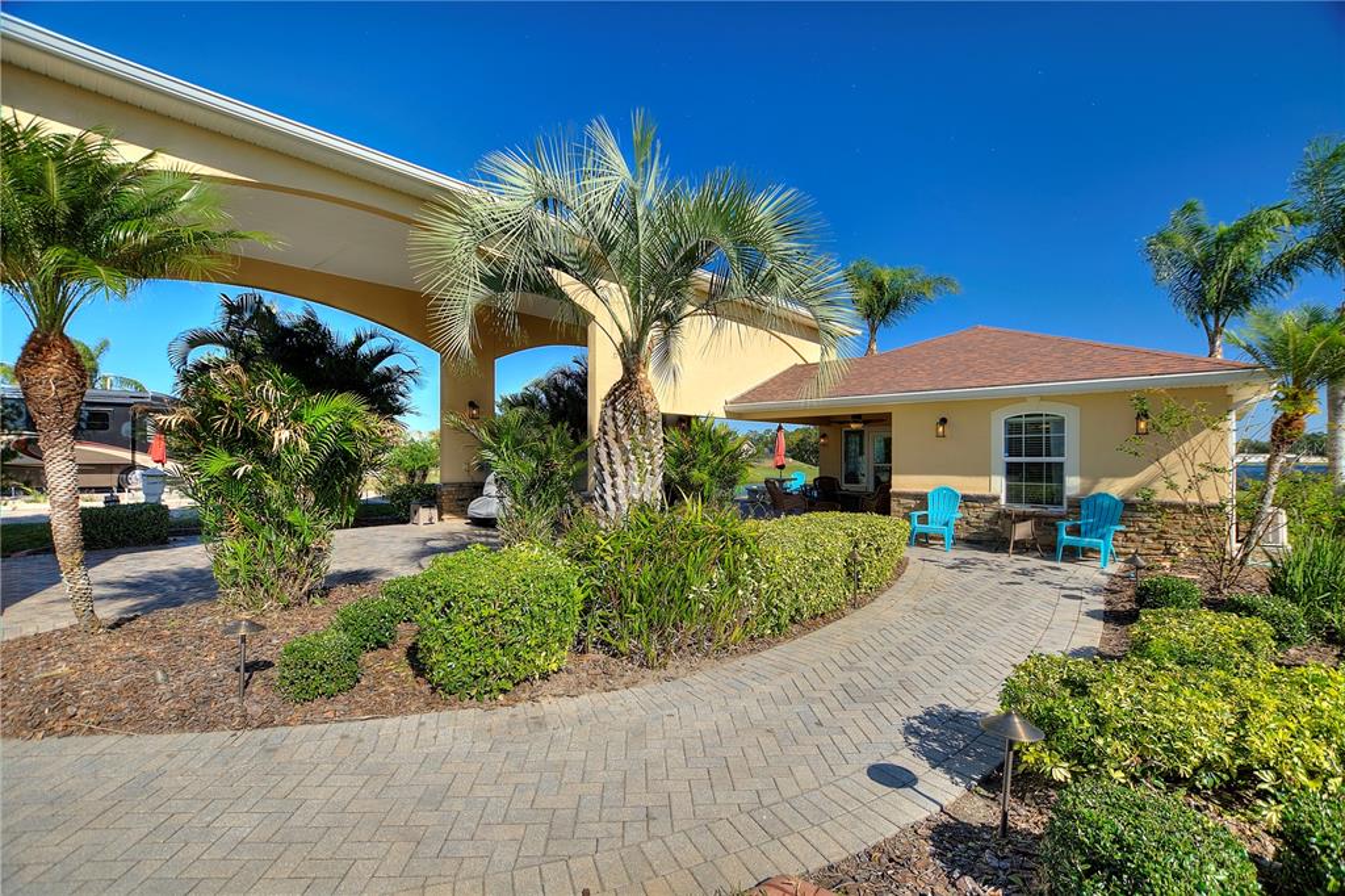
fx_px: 560
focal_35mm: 15
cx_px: 672
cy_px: 448
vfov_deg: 77.3
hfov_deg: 100.4
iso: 100
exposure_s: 1/500
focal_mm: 10
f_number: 4.5
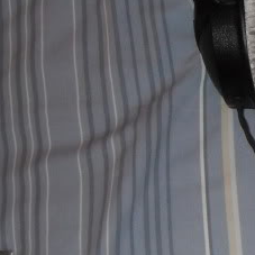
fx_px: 908
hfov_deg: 14.3
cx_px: 446
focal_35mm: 109
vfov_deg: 16.0
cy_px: 127
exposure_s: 1/45
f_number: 2.8
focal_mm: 6.2
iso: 200
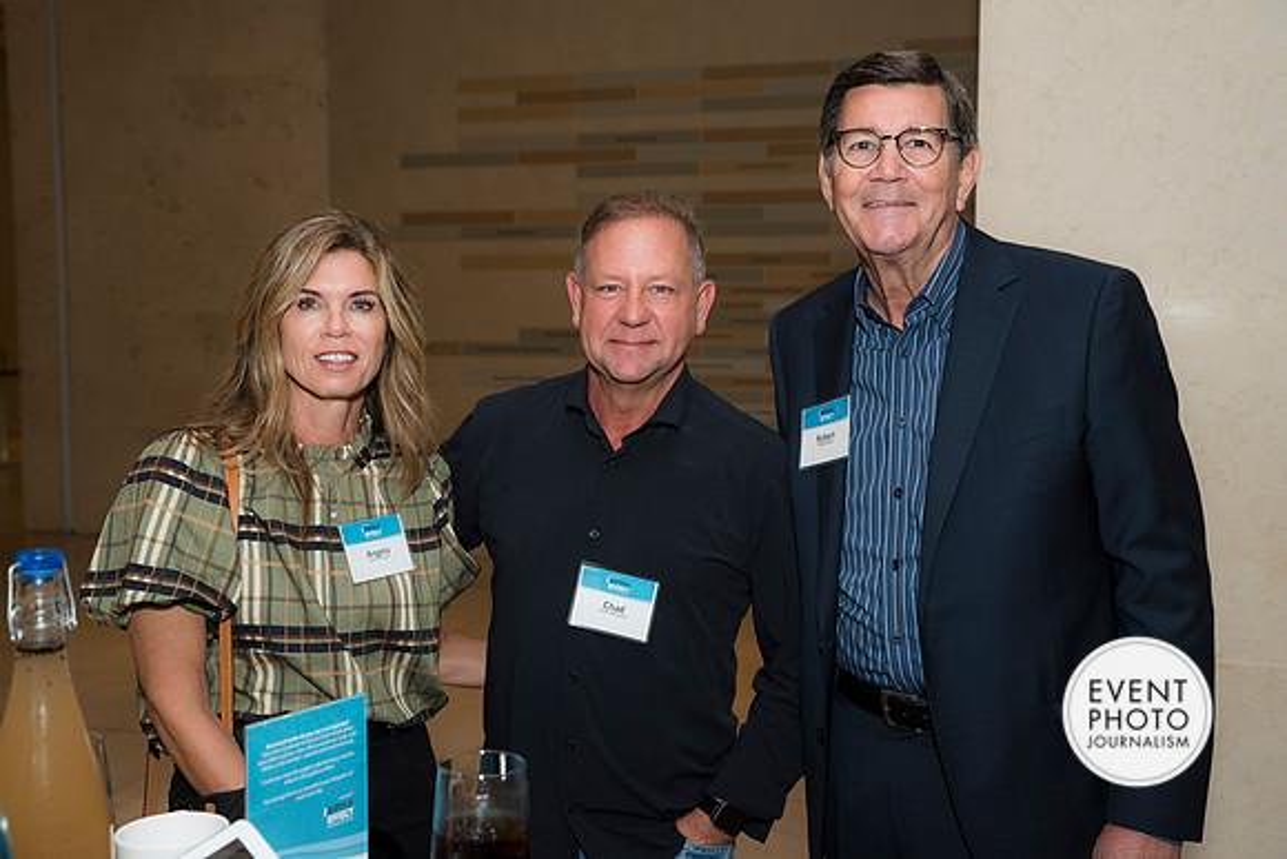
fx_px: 1609
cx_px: 644
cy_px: 430
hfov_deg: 43.6
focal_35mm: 45
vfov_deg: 29.9
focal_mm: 45
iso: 800
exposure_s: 1/125
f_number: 5.6
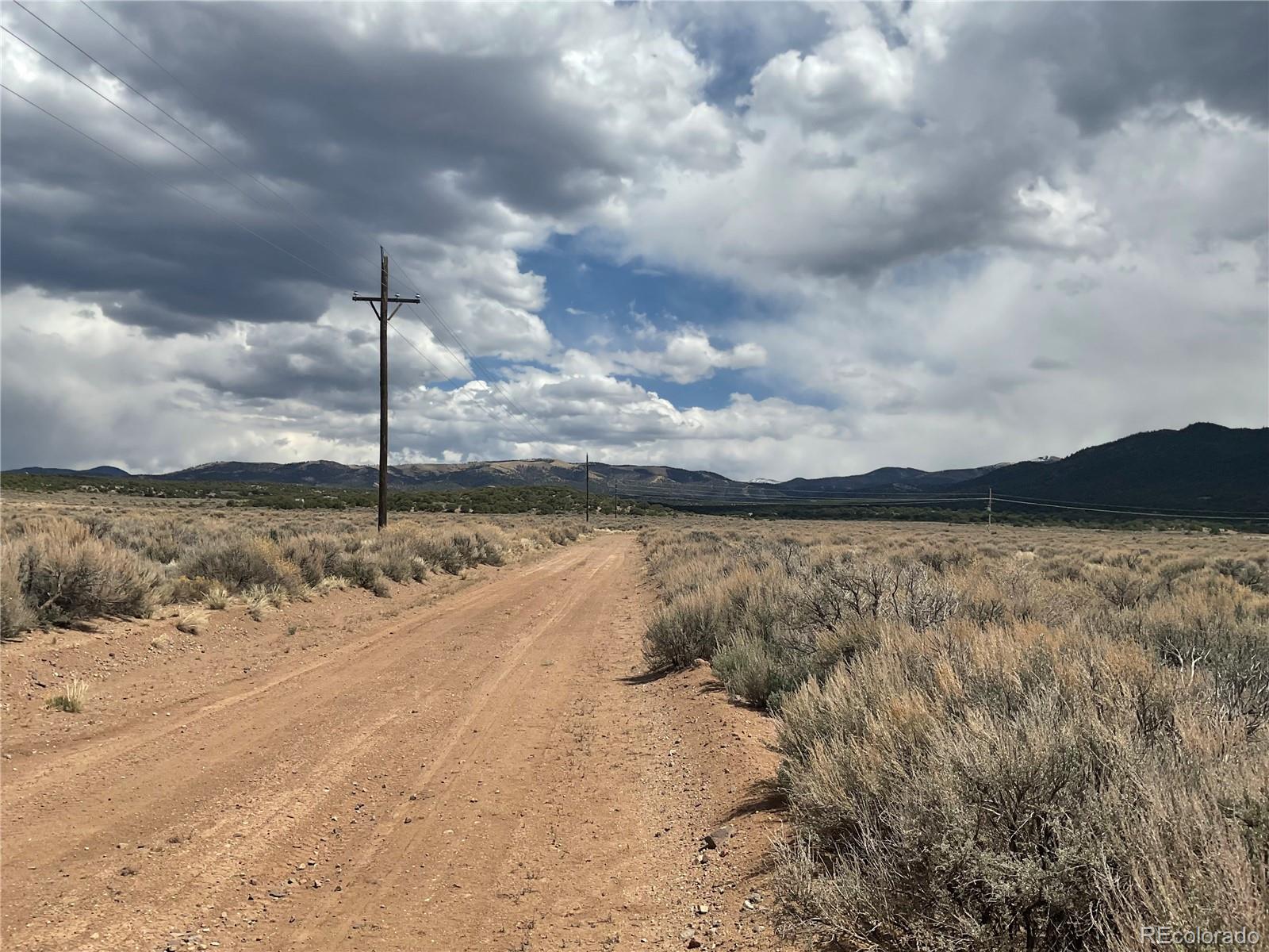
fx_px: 1063
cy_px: 476
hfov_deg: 61.7
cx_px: 634
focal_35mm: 29
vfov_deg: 48.2
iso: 16
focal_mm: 3
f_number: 1.8
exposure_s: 1/4405
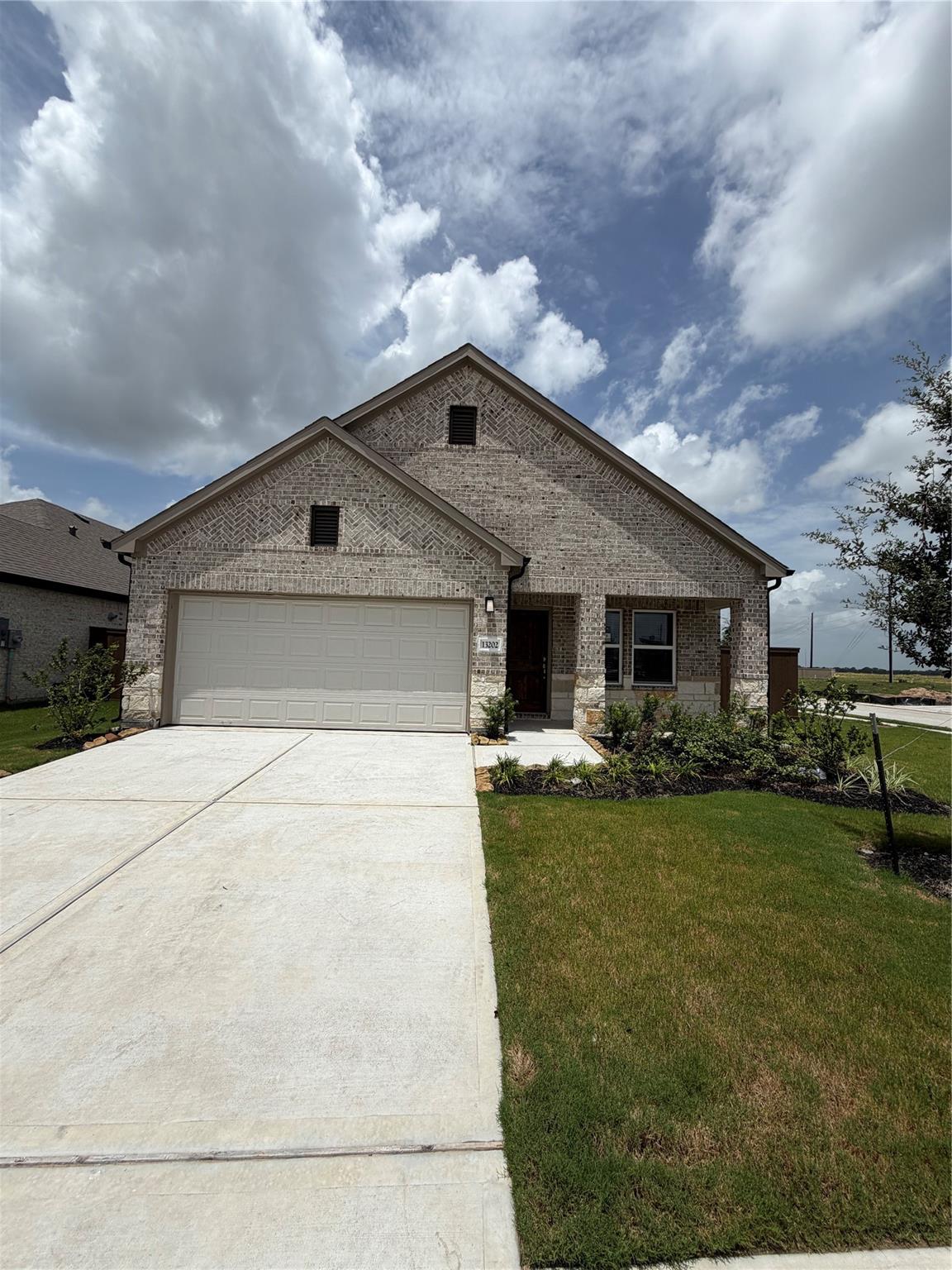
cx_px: 476
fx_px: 513
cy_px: 635
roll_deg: -1.4
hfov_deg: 85.7
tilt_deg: +4.1
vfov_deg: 102.1
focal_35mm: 14
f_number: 2.2
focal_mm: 2.22
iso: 20
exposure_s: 1/2320
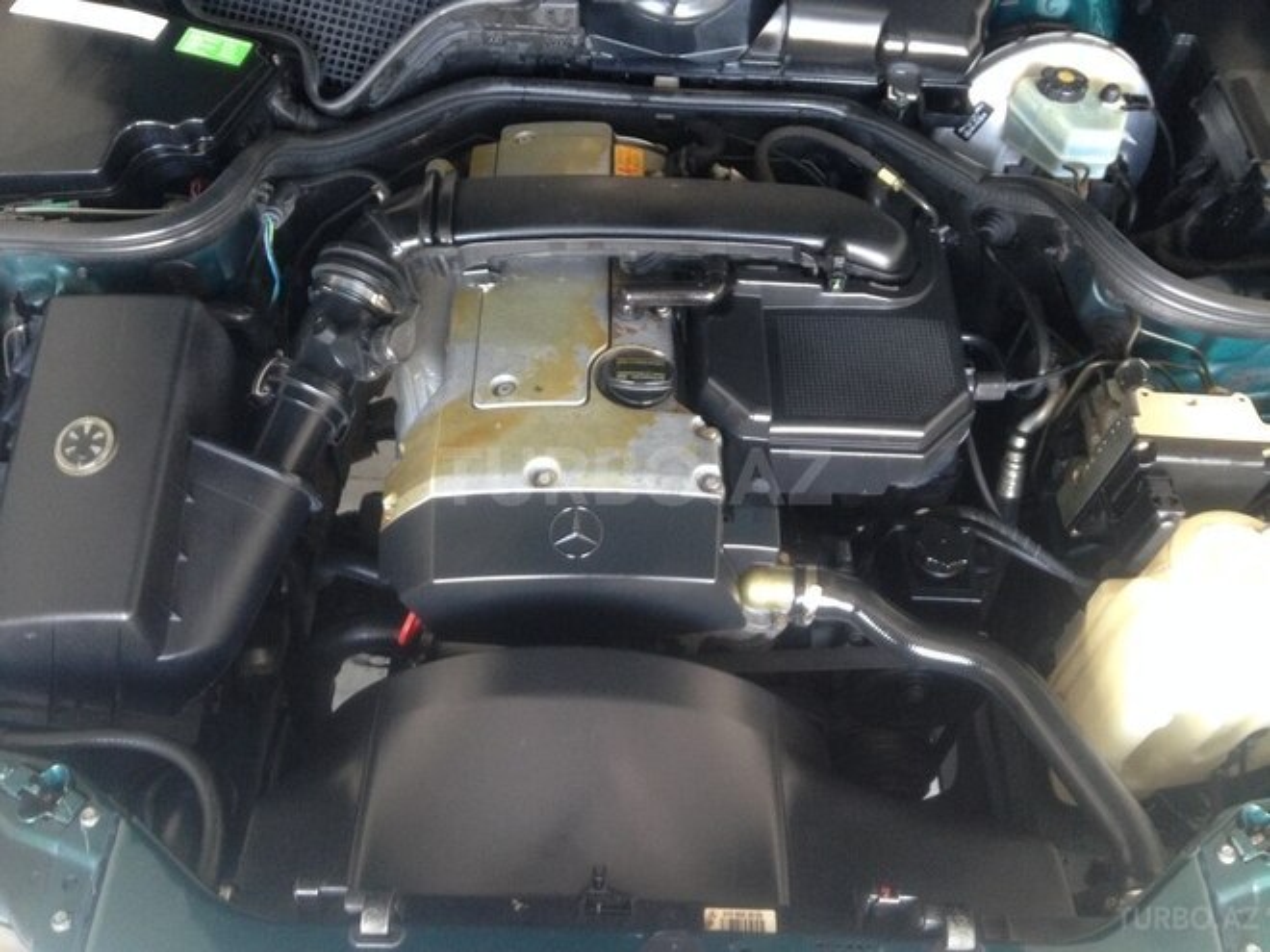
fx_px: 1211
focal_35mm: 33
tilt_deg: -54.5
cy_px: 476
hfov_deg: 55.4
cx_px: 635
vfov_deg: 42.9
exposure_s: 1/20
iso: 160
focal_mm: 4.12
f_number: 2.4
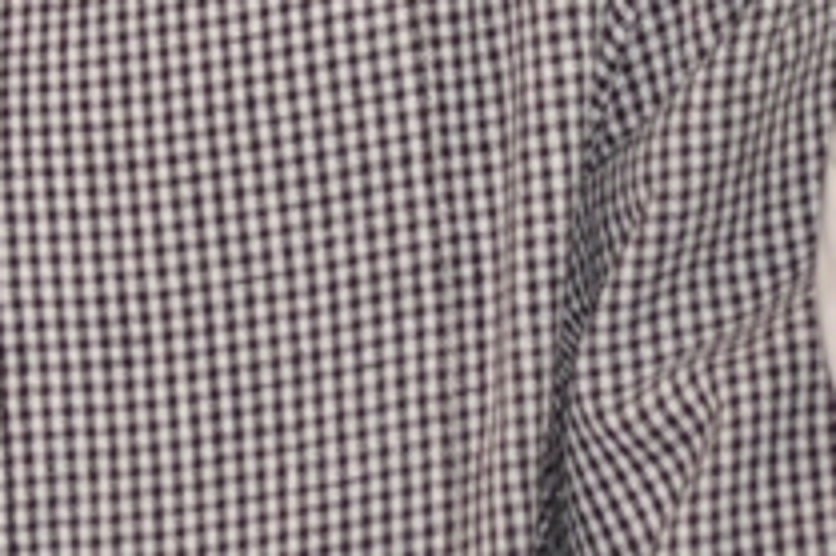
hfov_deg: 2.1
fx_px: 23005
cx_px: 596
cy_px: -280
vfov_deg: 1.4
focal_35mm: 991
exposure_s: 1/50
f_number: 4.2
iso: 640
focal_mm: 135
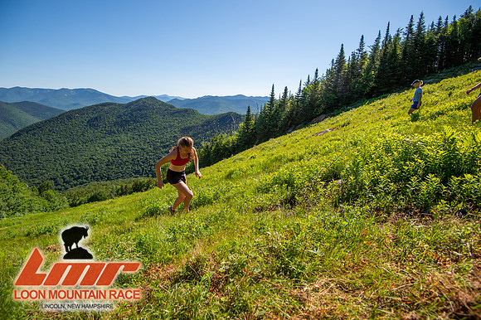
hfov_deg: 96.8
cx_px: 240
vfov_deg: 73.7
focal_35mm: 16
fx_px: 214
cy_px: 160
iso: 100
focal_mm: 16
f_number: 5
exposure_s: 1/500
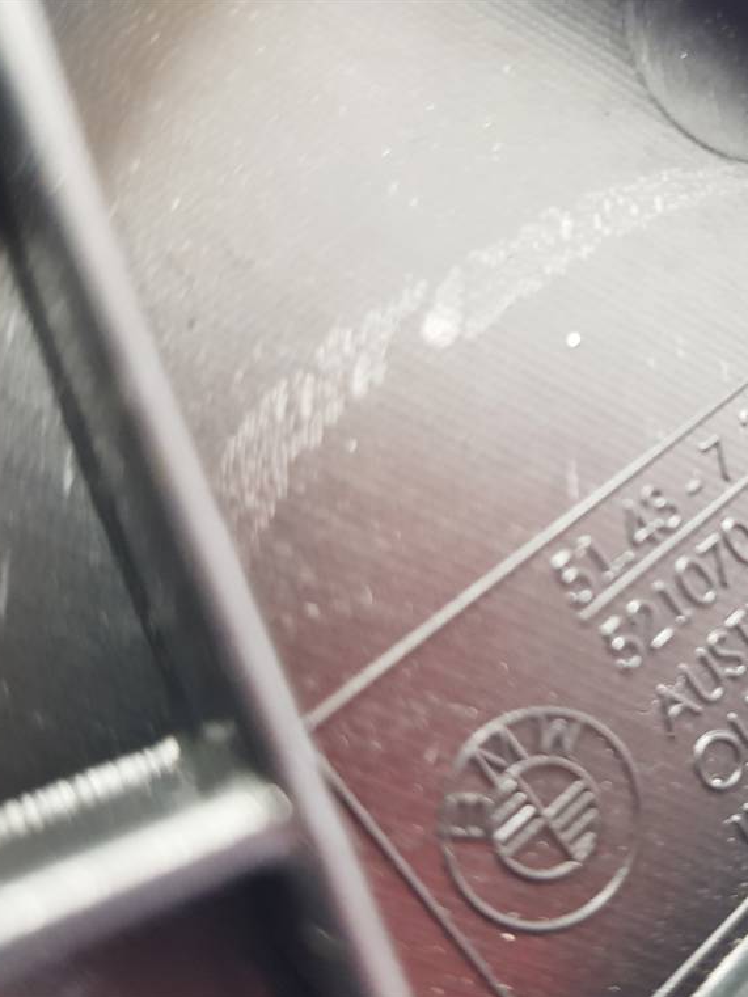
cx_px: 654
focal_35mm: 35
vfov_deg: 52.6
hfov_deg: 38.3
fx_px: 1008
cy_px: 499
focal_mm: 4.2
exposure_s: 1/14
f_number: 1.7
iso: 250
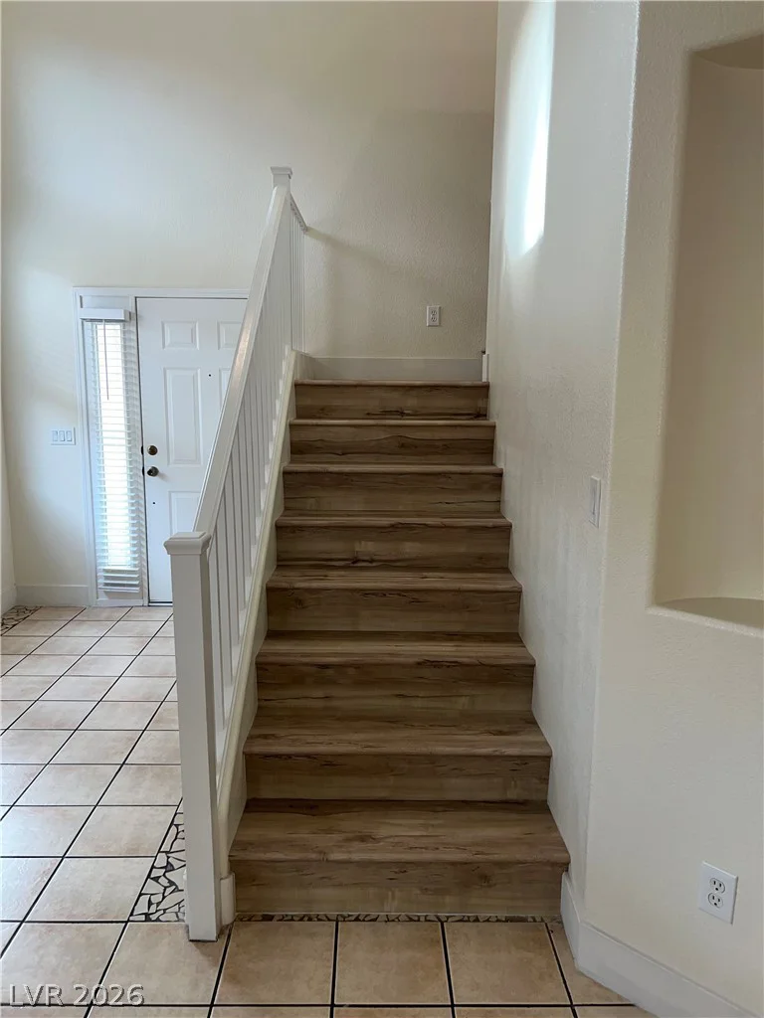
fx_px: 765
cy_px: 509
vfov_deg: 67.3
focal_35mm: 26
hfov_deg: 53.1
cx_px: 382
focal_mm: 5.7
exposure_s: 1/120
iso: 50
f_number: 1.5
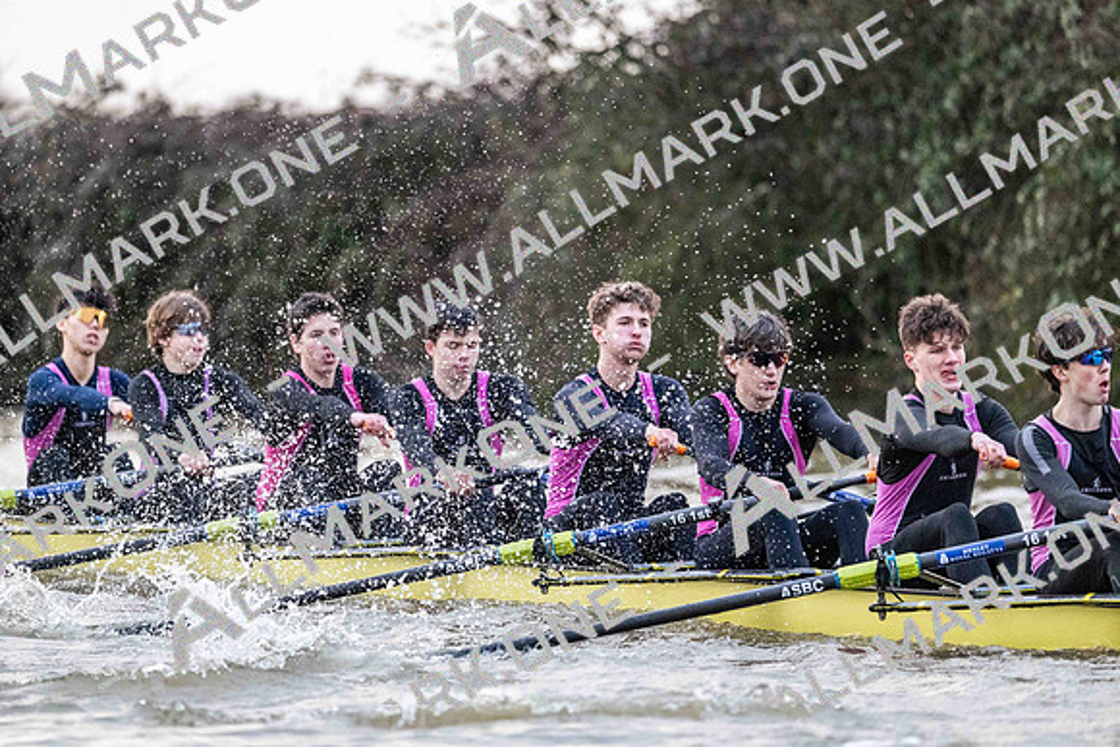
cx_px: 560
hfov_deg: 5.2
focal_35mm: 400
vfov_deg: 3.4
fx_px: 12447
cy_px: 374
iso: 10000
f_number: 4.5
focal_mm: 400
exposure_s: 1/1600
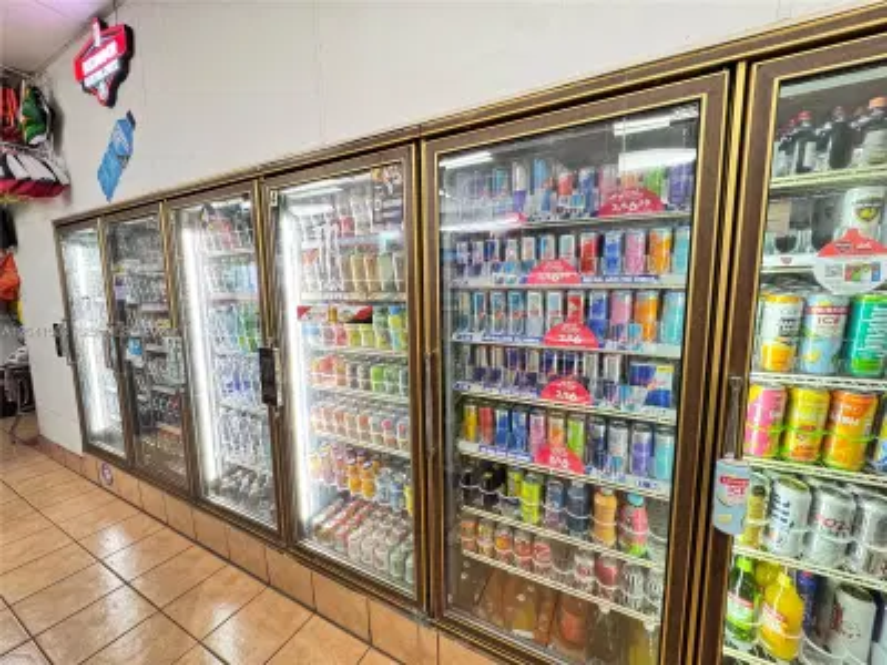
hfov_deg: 102.1
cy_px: 332
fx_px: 359
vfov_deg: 85.7
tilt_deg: -6.7
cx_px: 444
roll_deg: -1.1
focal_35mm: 14
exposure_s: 1/60
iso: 250
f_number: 2.2
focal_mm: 2.22
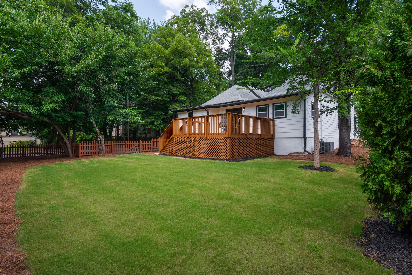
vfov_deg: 70.5
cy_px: 138
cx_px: 206
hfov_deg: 93.3
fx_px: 195
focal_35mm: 17
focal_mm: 17
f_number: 10
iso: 125
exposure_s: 1/100
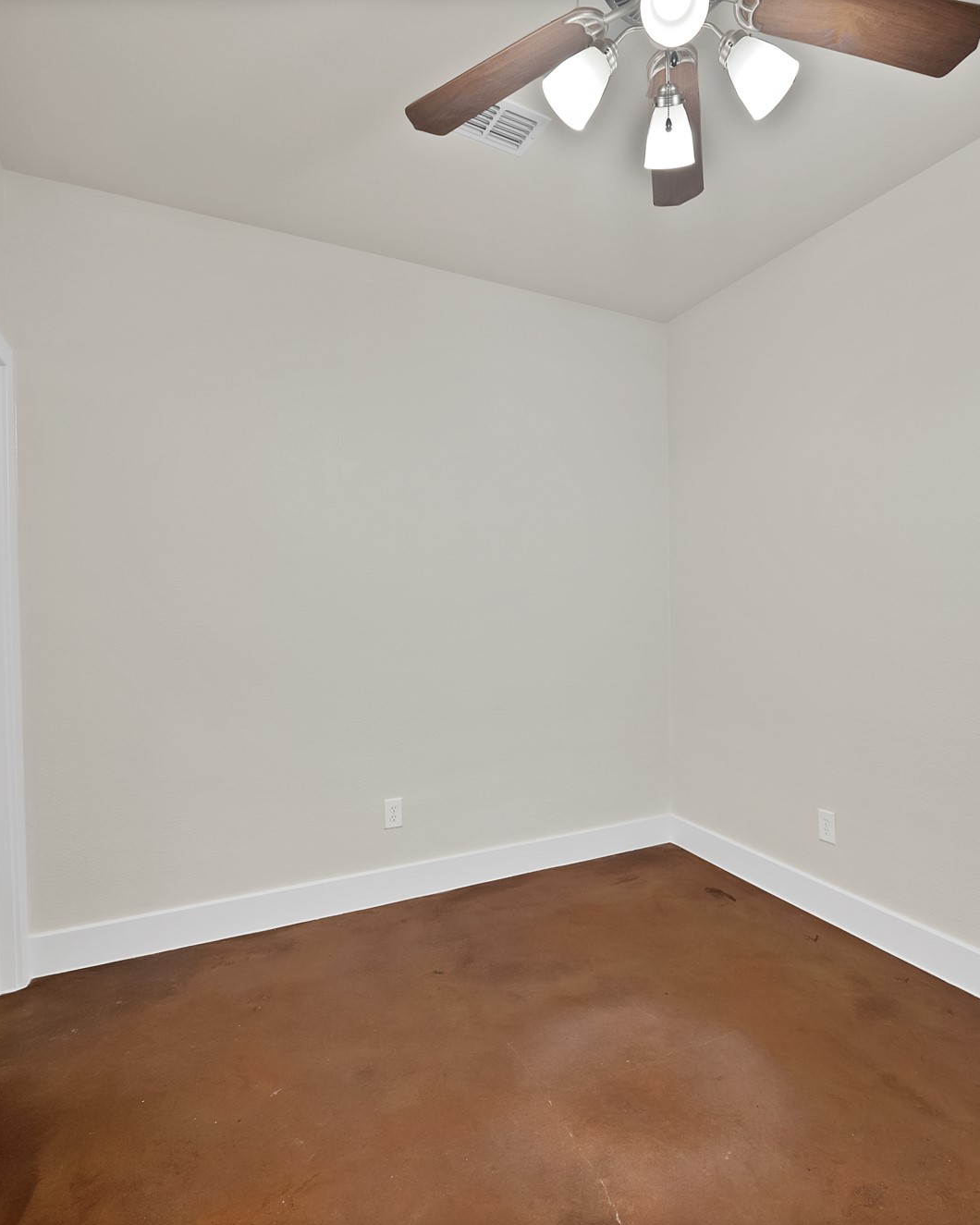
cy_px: 616
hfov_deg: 76.5
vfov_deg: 89.6
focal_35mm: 17
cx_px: 566
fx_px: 616
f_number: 9
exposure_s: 1/3
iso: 640
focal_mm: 12
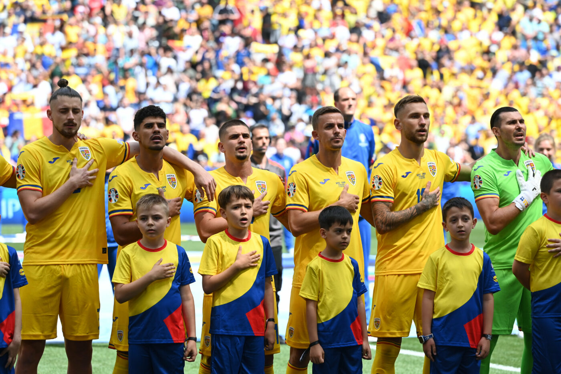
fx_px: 3116
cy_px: 187
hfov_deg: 10.3
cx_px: 280
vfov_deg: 6.9
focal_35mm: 200
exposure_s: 1/1600
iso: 800
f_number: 5.6
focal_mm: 200
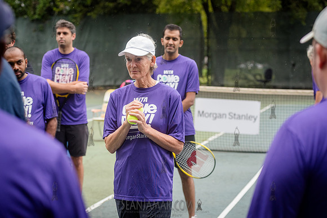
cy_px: 109
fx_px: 836
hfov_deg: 22.1
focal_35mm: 92
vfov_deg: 14.9
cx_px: 164
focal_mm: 92
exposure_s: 1/1250
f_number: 5
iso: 1250
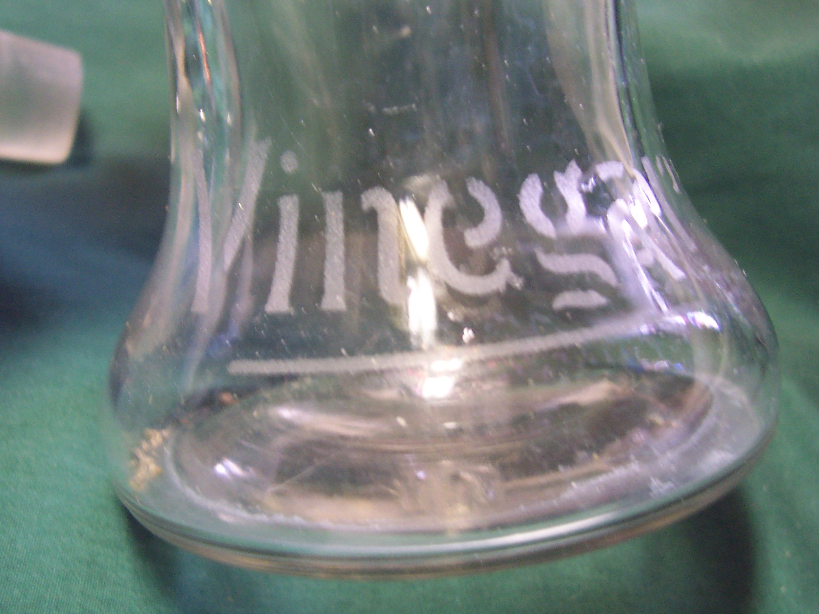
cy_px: 307
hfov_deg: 50.1
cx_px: 410
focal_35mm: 37
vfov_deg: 38.7
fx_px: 875
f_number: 2.8
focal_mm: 5.6
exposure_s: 1/15
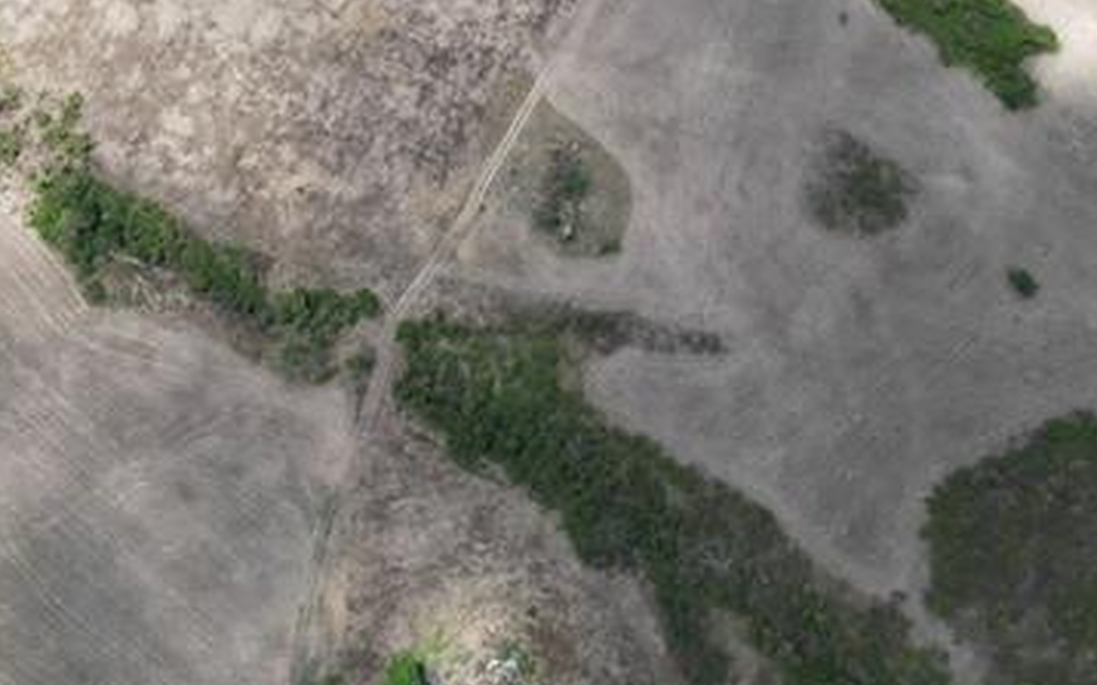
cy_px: -154
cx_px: 409
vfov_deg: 17.0
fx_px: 2182
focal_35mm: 73
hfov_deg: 28.1
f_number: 1.7
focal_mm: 6.72
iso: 110
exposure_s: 1/2000
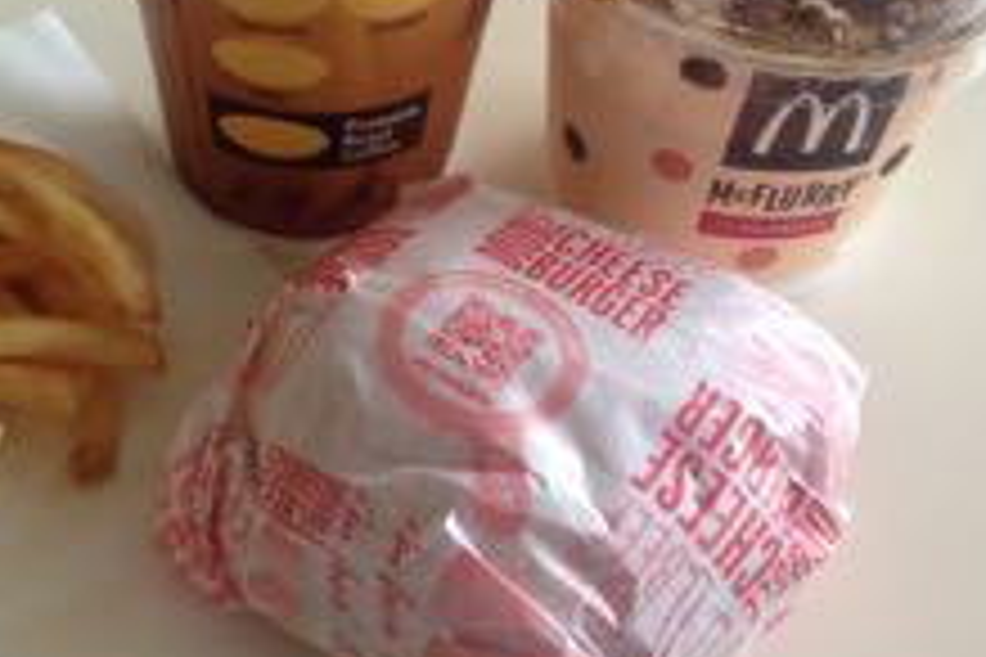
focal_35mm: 55
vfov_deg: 24.5
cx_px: 279
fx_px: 1506
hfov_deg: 35.6
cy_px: 200
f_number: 2.4
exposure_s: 1/20
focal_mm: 4.12
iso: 80
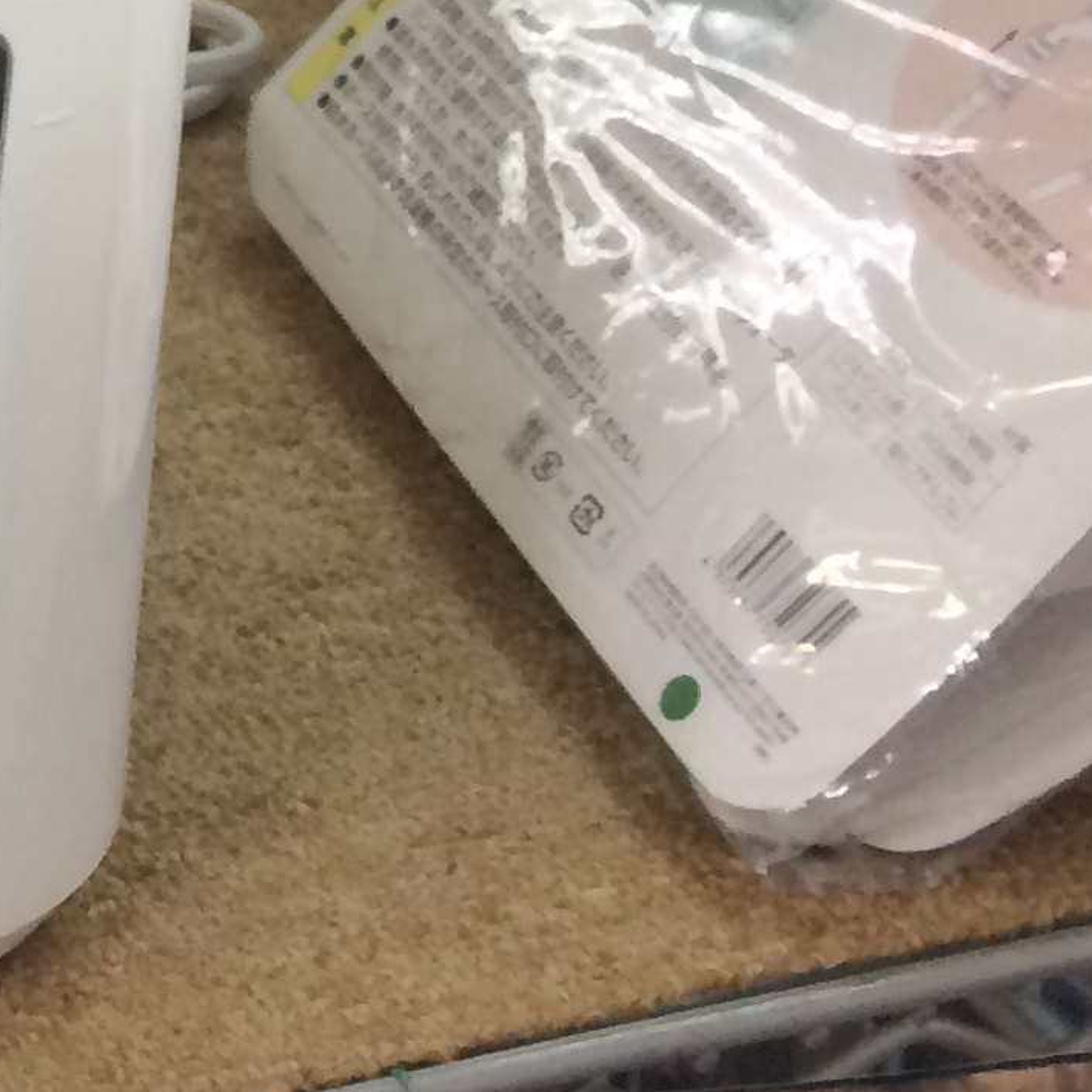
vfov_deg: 13.5
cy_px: -744
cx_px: -750
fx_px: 4211
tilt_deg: -18.4
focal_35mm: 118
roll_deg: -2.9
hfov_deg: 13.5
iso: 50
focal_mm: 4.15
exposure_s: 1/33
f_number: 2.2
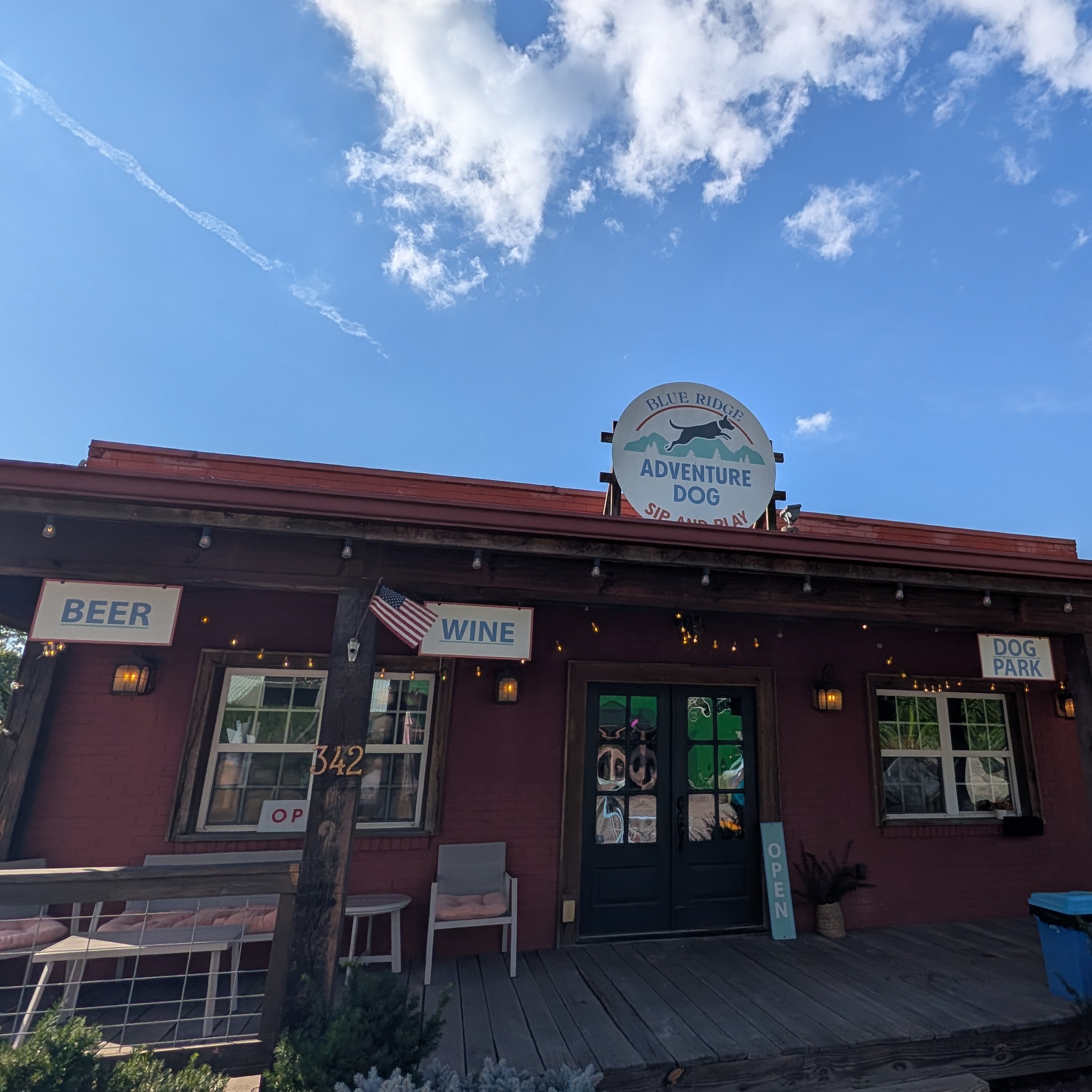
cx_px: 670
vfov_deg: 80.7
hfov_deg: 79.5
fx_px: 642
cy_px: 517
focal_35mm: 18
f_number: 1.7
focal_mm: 2.02
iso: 51
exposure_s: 1/4505
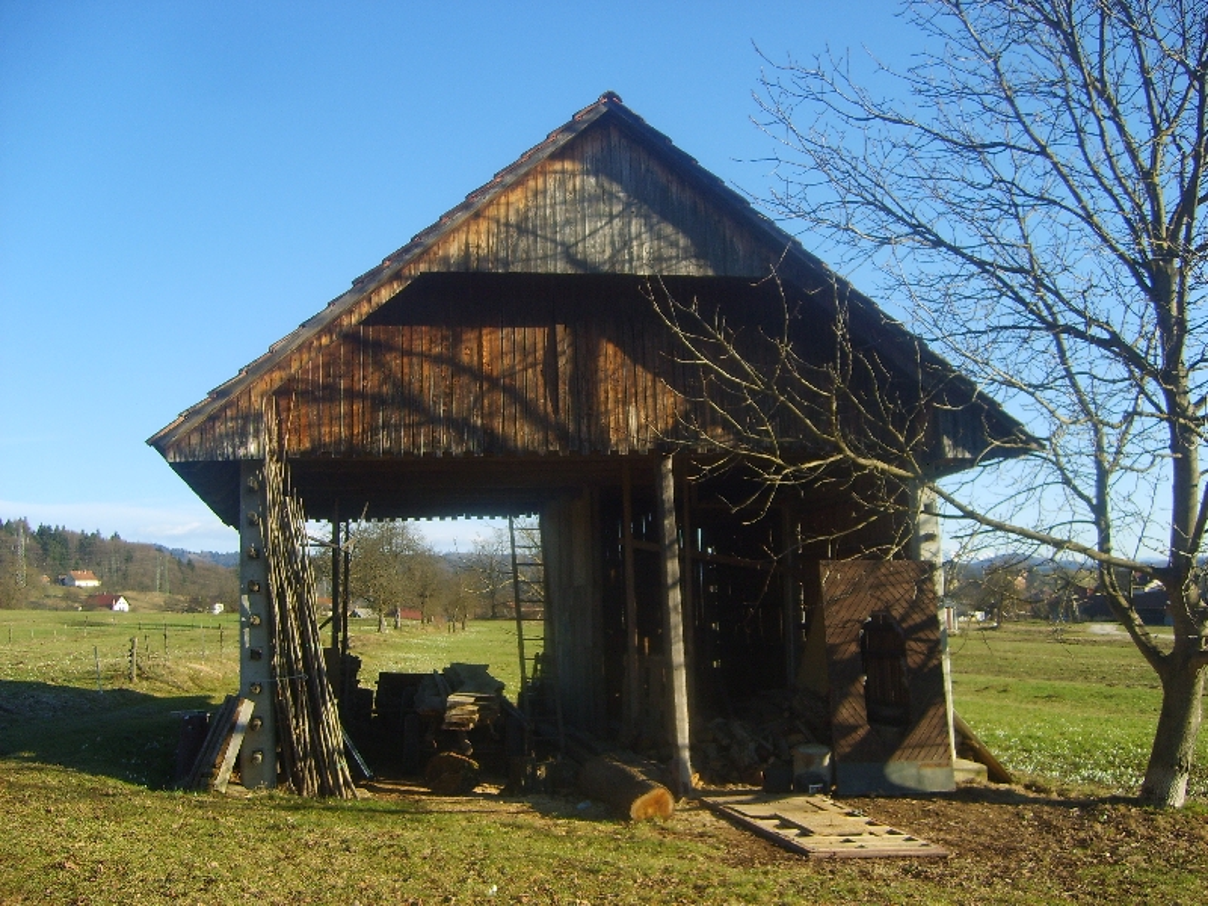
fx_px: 1221
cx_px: 604
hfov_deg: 52.6
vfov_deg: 40.7
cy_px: 453
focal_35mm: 35
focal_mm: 5.8
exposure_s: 1/500
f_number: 2.8
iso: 50
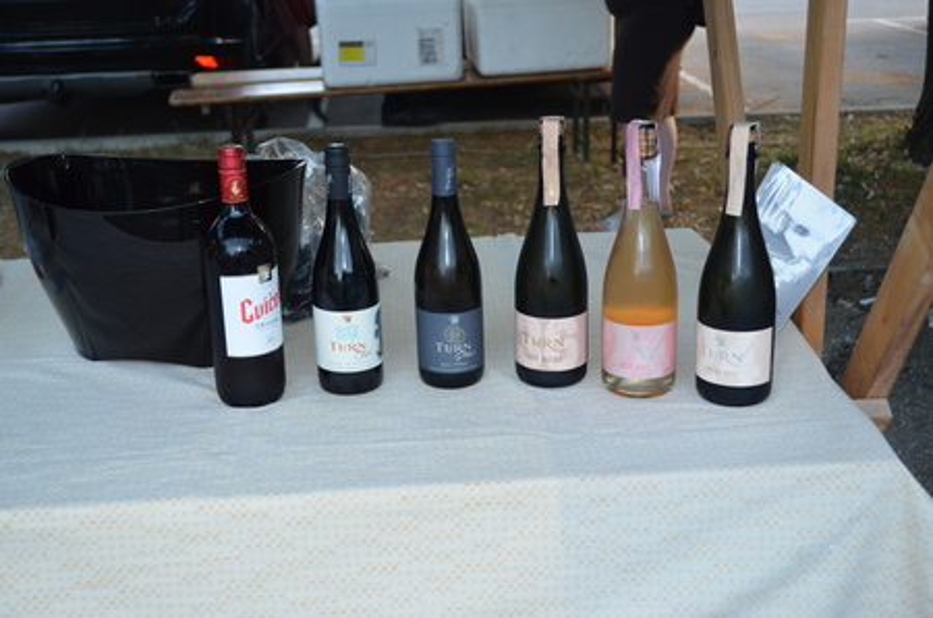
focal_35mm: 48
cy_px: 309
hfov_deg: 41.2
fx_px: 1241
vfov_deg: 27.9
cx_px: 466
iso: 400
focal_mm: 32
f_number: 4.8
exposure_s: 1/80
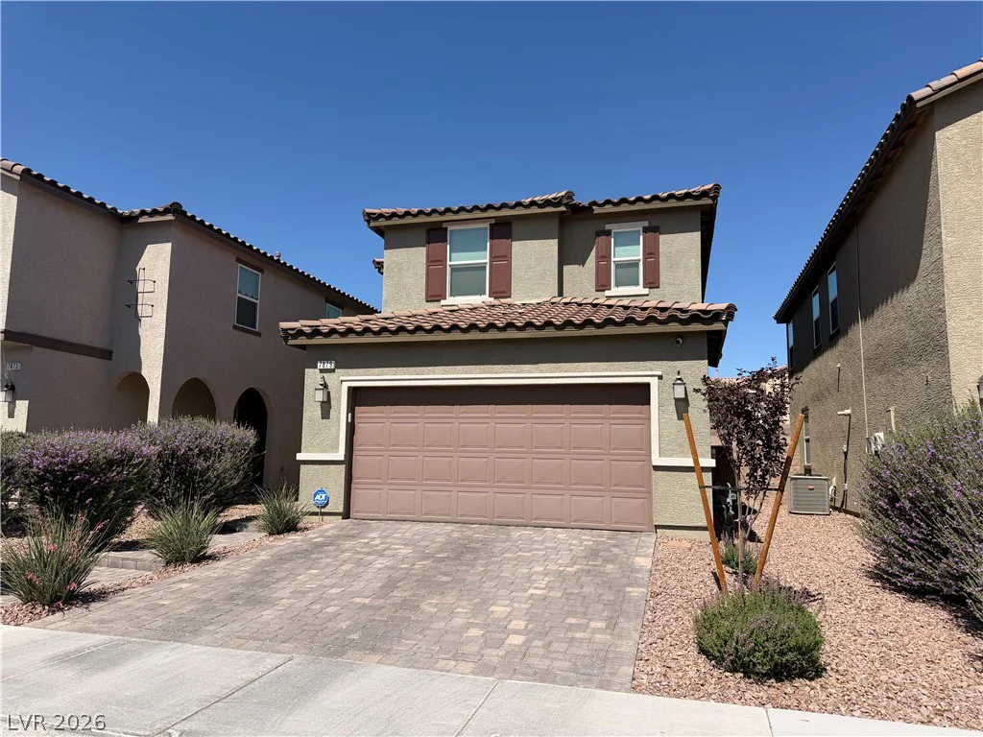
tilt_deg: +7.4
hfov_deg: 71.6
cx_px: 492
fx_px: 682
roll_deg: -1.1
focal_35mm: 24
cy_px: 368
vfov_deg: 56.8
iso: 80
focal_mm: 6.76
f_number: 1.78
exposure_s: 1/6173
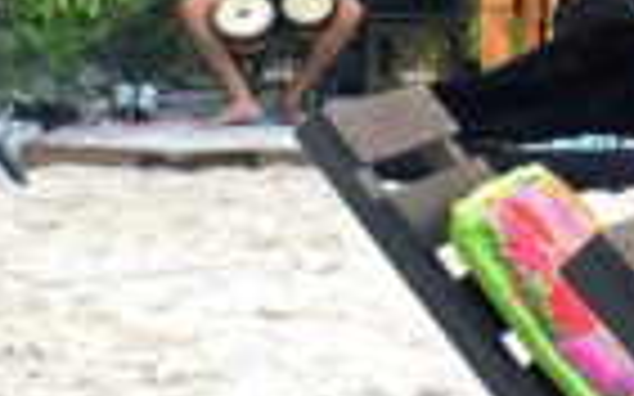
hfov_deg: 18.2
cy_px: -153
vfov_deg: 11.6
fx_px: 1883
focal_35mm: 109
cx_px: 749
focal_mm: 4.15
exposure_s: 1/60
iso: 32
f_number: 2.2
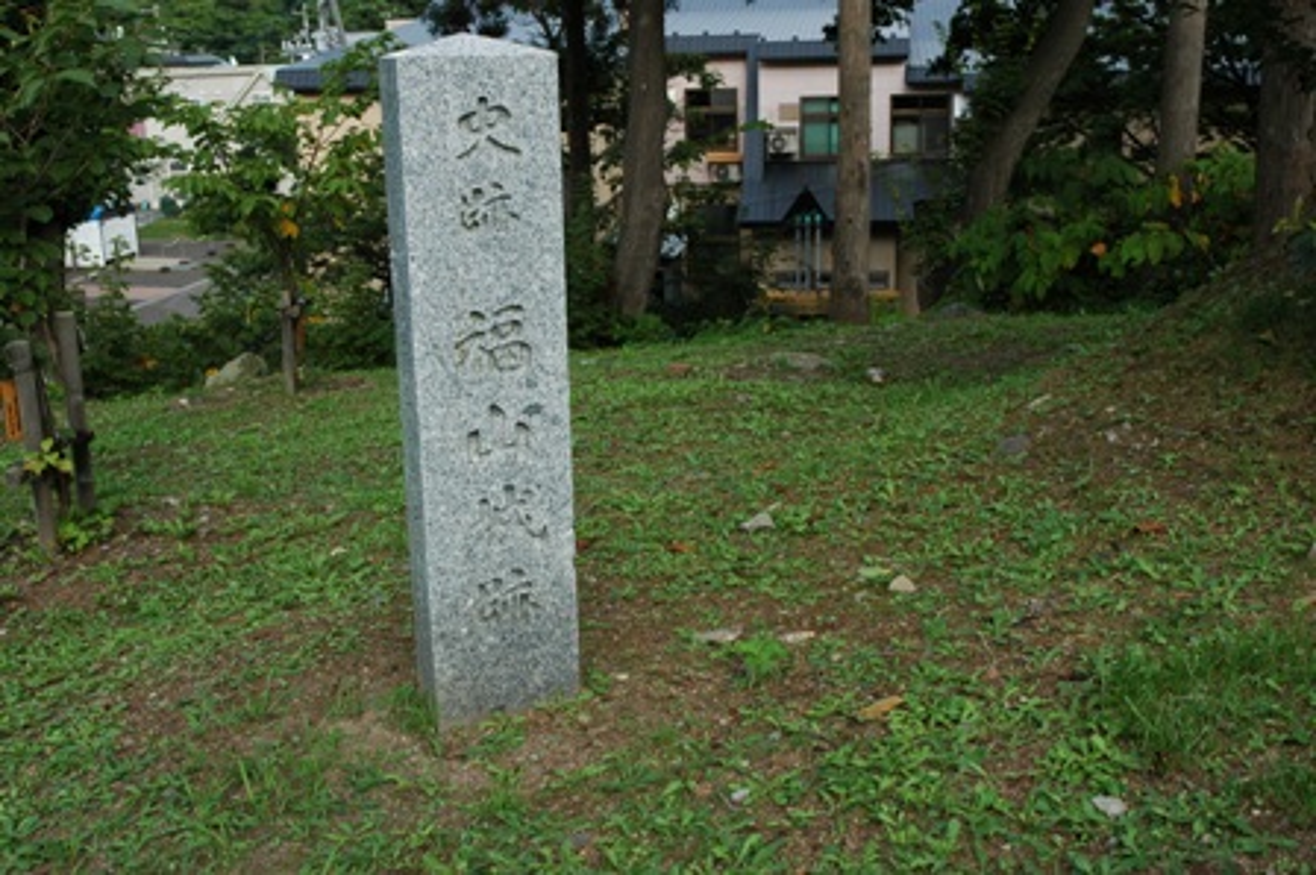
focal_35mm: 40
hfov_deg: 48.0
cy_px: 438
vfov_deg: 33.0
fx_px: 1479
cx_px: 658
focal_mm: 27
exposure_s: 1/200
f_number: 7.1
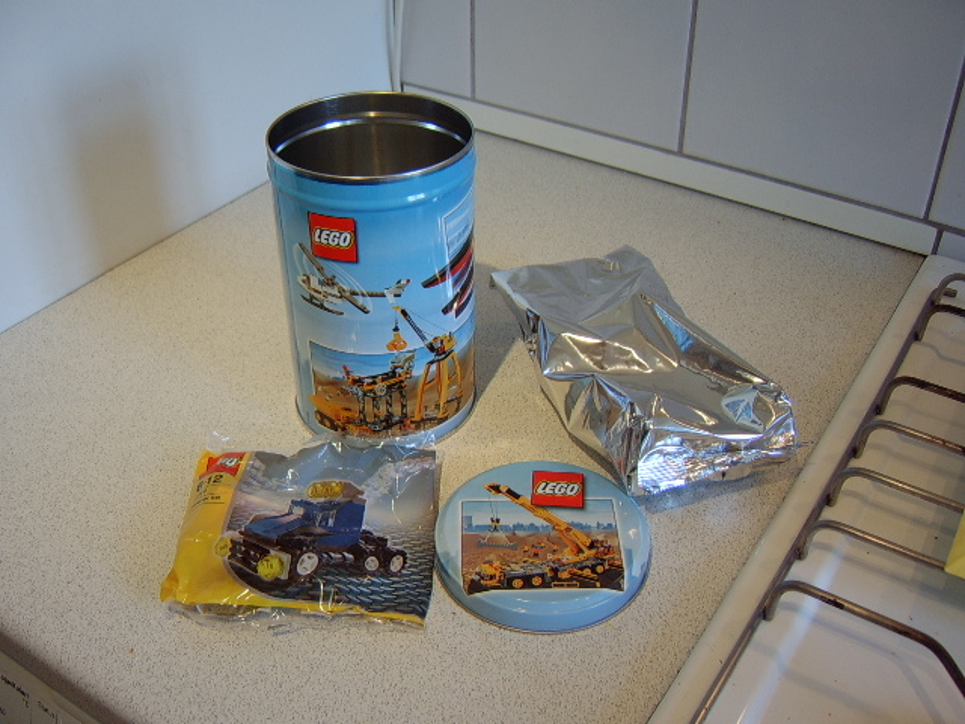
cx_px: 482
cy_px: 362
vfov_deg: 45.4
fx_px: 864
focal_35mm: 31
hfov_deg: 58.4
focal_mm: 8.13
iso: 100
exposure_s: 1/38
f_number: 2.7
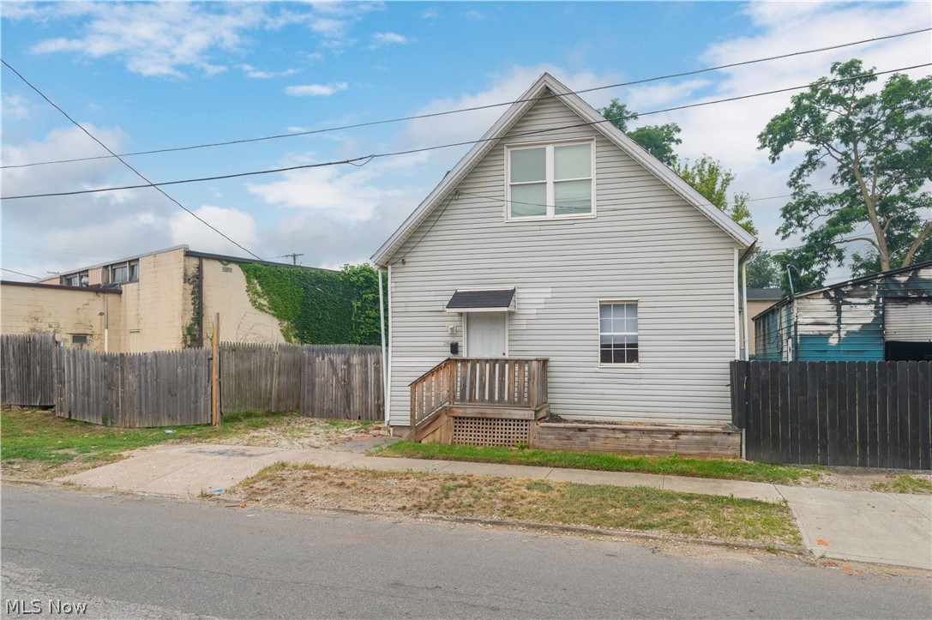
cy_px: 310
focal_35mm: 24
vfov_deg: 53.1
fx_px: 621
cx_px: 466
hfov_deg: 73.8
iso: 200
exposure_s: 1/400
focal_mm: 24
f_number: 9
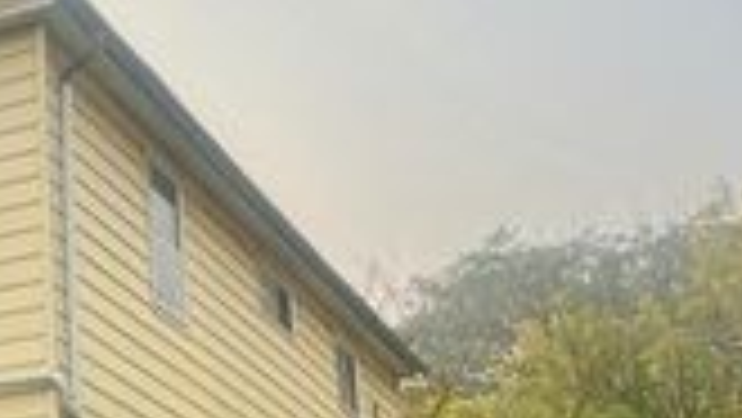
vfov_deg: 14.0
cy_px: 335
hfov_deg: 22.5
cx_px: -180
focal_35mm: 86
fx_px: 1693
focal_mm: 5.7
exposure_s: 1/129
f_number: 1.5
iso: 32
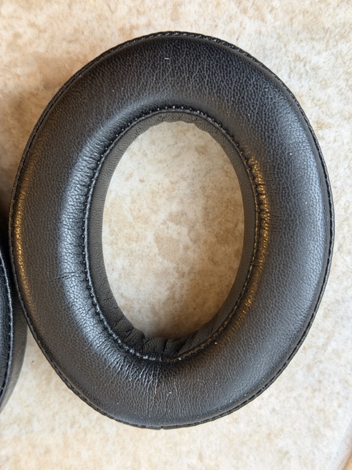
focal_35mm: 48
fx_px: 651
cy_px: 235
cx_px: 176
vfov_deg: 39.7
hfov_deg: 30.3
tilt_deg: -84.3
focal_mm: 6.76
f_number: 1.78
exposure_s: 1/33
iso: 320
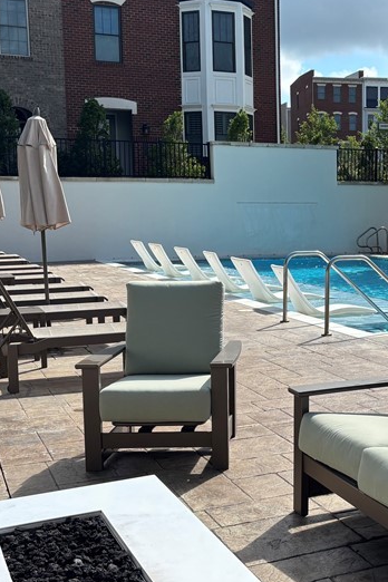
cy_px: 291
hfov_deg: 24.6
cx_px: 370
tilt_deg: -6.2
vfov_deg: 37.5
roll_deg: -0.6
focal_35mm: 53
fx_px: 857
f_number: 1.6
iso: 50
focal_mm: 5.96
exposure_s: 1/3021
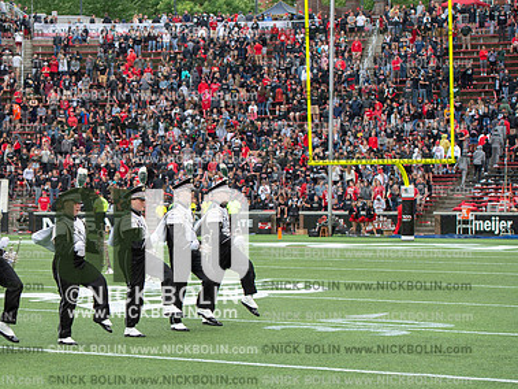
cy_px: 253
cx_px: 152
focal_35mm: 103
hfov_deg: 19.0
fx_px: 1541
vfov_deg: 14.3
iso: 400
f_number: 4
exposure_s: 1/500
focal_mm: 70
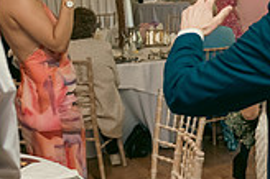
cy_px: 104
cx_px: 286
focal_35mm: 85
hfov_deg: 22.7
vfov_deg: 16.0
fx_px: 637
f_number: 3.5
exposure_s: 1/160
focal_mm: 24
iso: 800
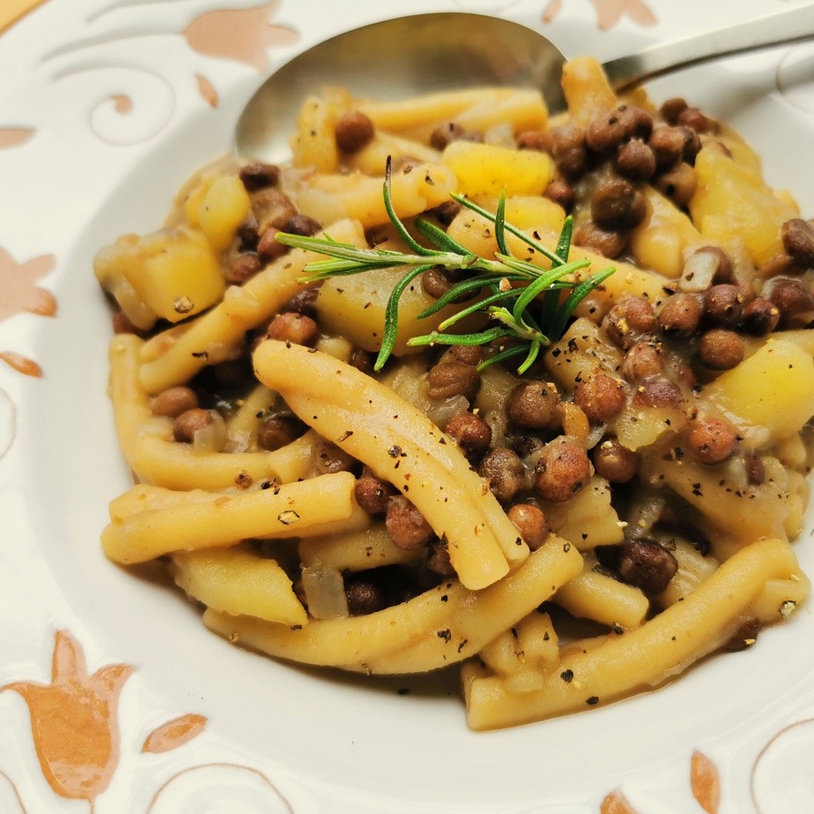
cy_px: 407
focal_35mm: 32
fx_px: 851
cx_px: 467
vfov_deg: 51.1
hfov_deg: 50.9
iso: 64
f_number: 1.6
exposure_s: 1/120
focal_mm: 5.56
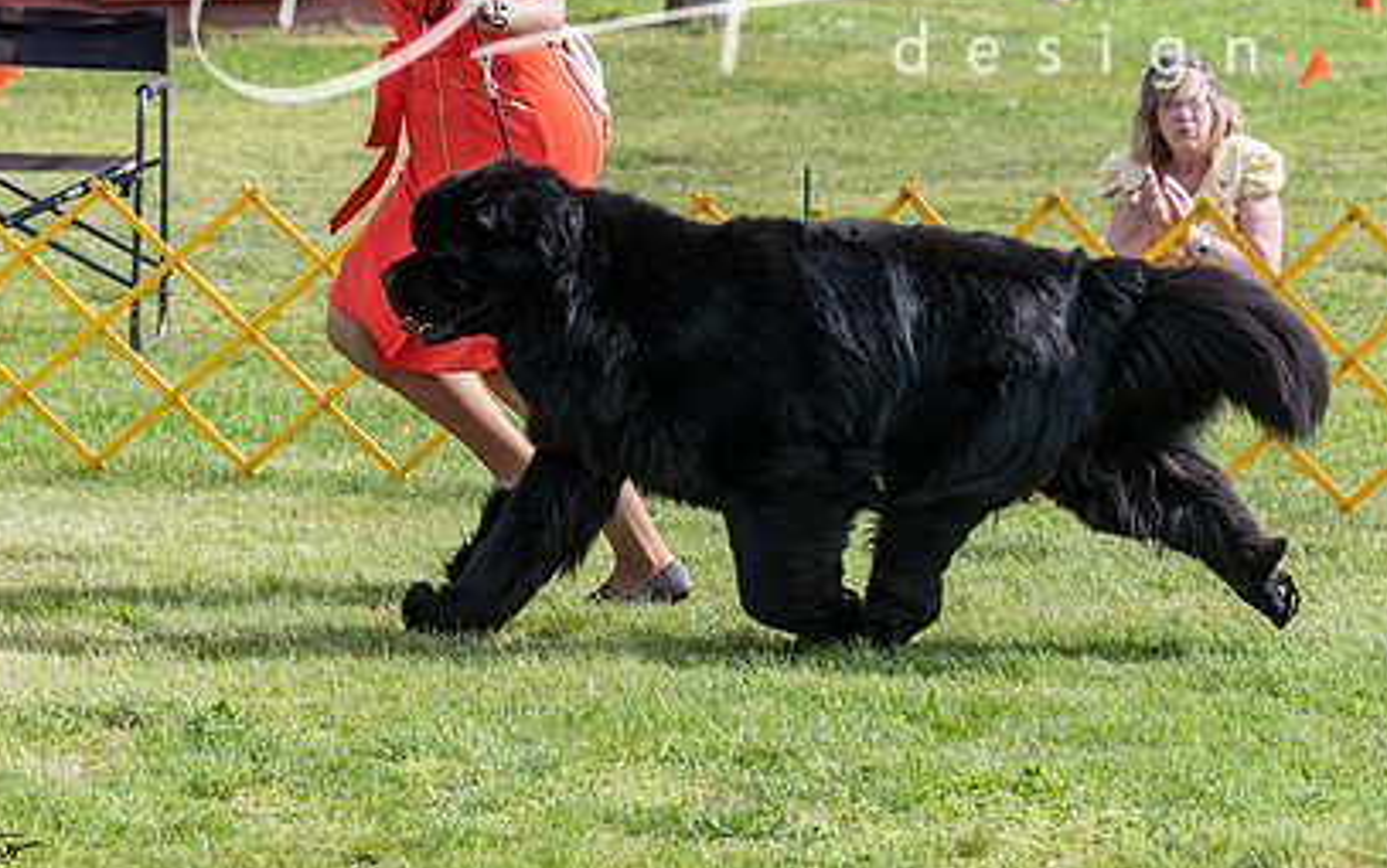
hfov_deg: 9.2
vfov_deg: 5.8
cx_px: 617
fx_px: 8587
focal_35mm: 227
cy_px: 75
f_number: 5.6
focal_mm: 119
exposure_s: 1/1250
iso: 400
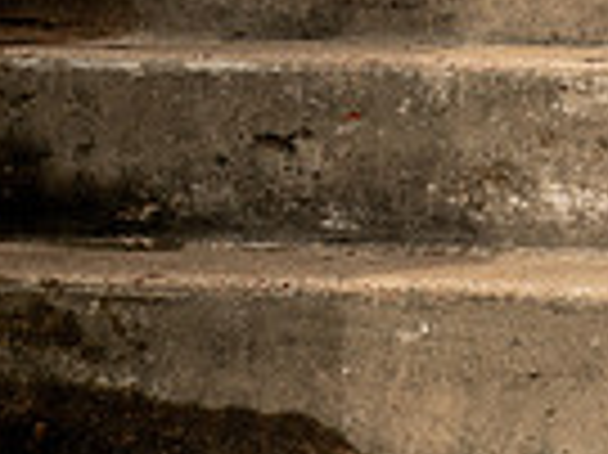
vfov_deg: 7.8
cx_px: 459
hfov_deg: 11.0
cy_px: -512
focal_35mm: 180
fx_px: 3159
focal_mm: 56
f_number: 7.1
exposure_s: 1/400
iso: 125
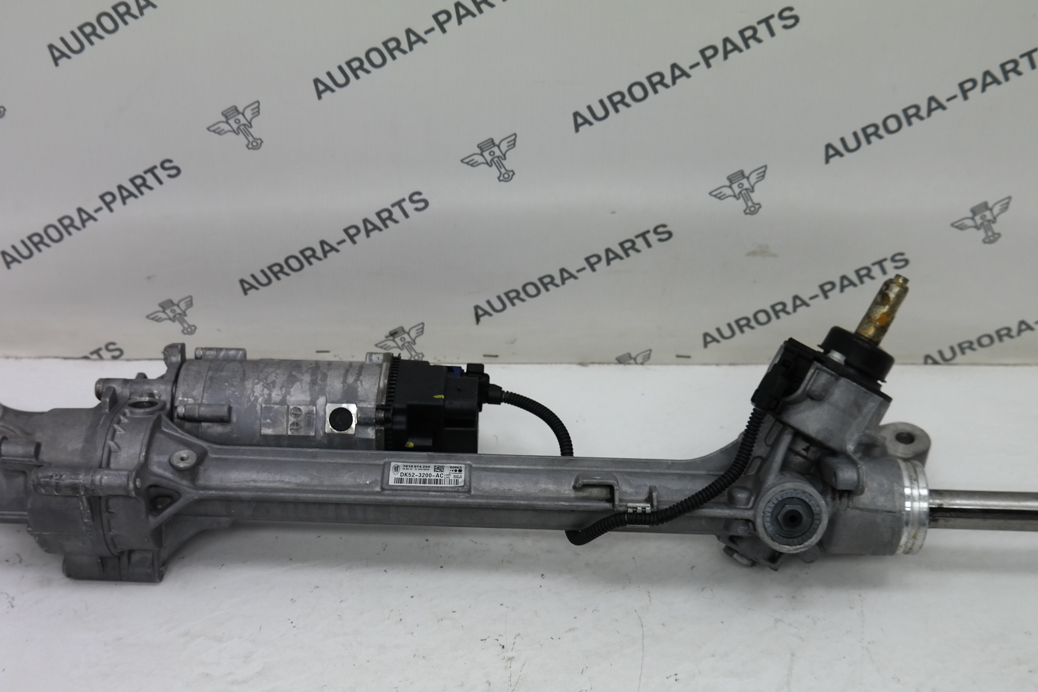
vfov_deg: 26.9
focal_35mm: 50
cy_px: 438
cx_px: 494
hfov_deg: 39.6
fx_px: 1442
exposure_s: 1/80
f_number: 4
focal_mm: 24
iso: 200
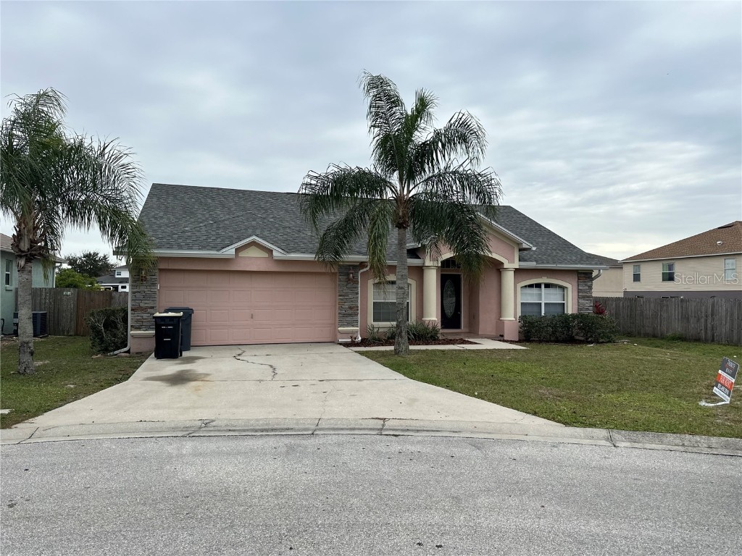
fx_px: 514
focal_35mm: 24
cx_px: 371
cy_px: 278
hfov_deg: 71.6
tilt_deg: +1.9
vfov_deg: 56.8
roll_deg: -1.0
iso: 80
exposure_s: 1/2203
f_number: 1.78
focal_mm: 6.86
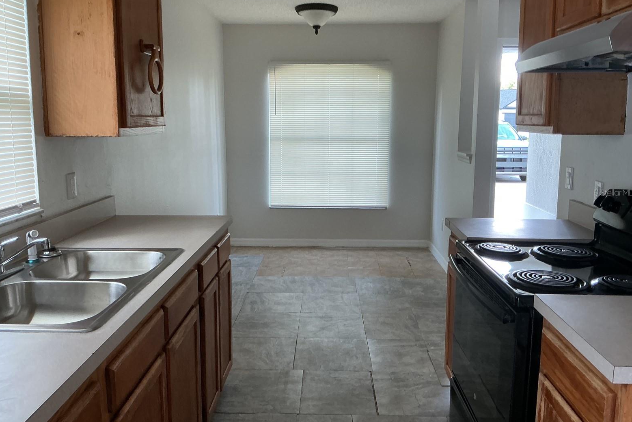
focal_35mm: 31
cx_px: 314
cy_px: 192
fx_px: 544
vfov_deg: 42.3
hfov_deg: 60.3
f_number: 1.8
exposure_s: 1/60
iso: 64
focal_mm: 3
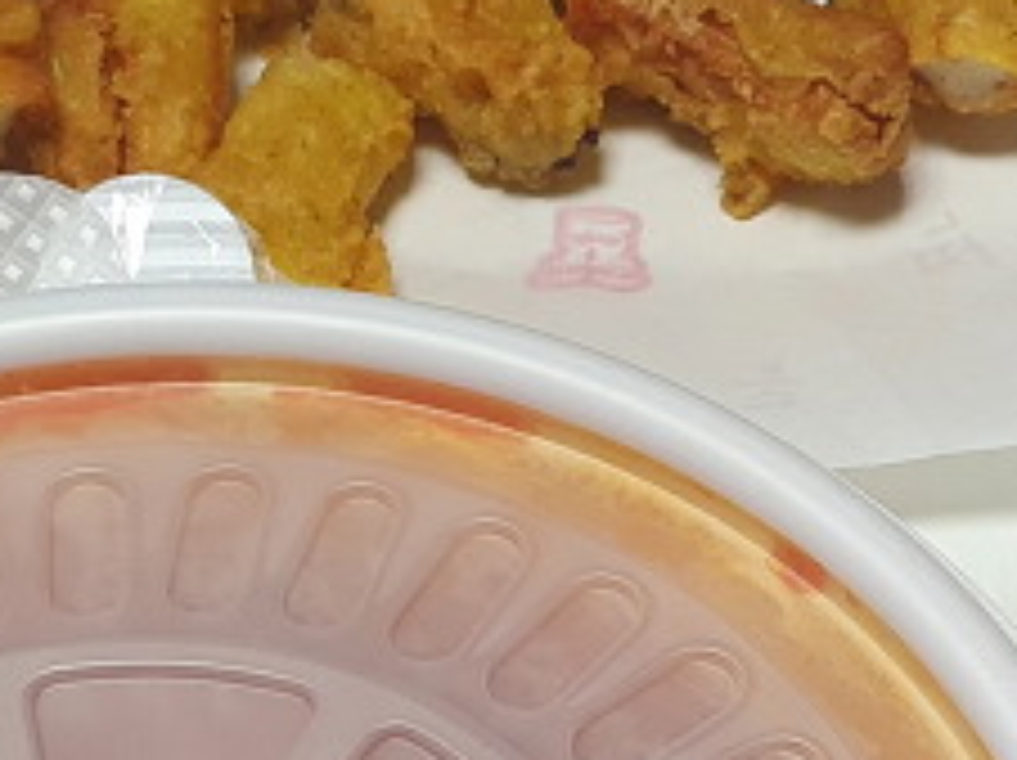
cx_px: 896
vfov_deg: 14.6
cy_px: 780
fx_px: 2905
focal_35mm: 99
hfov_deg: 19.5
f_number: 2.4
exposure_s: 1/120
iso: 250
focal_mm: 4.32
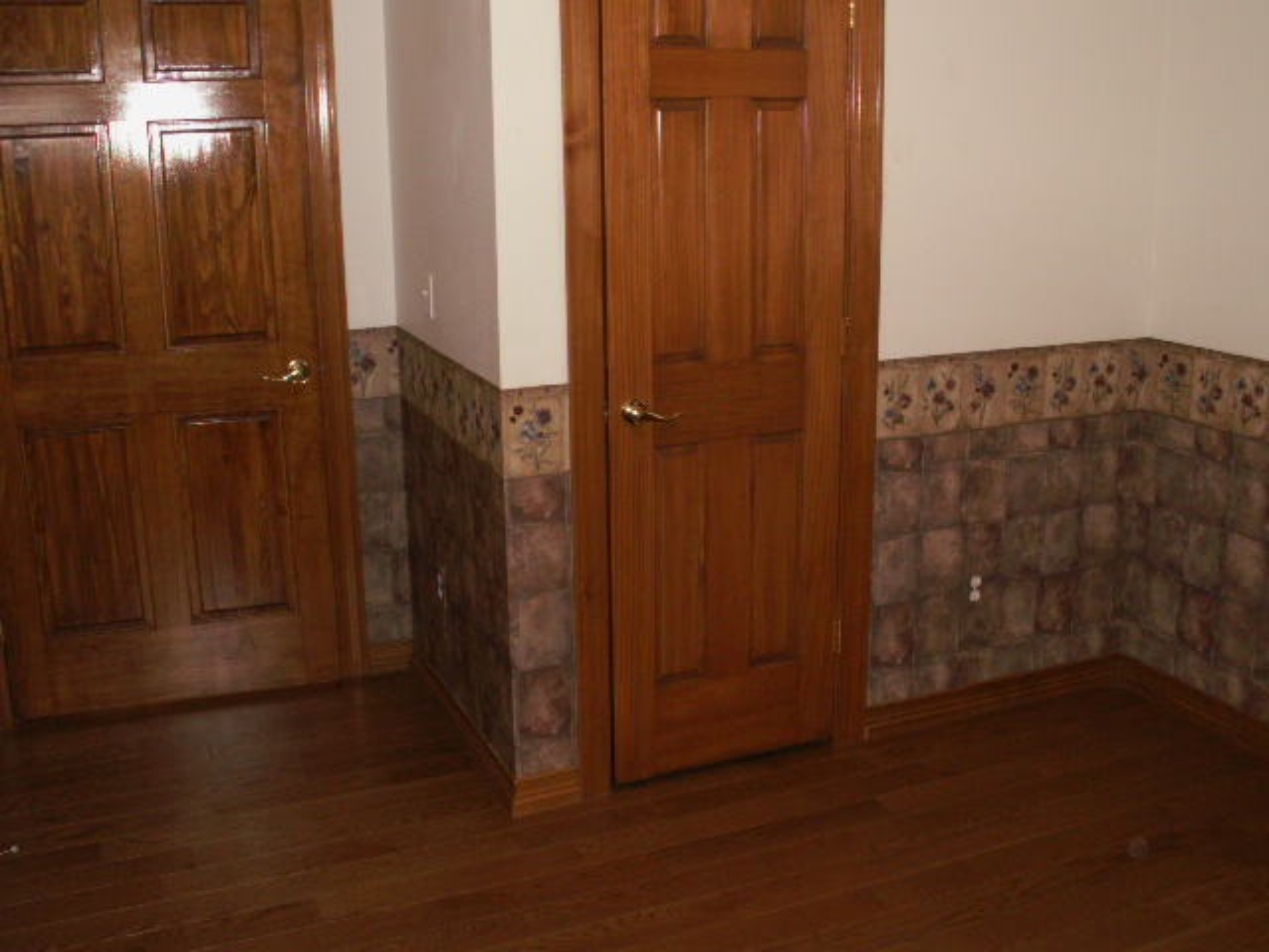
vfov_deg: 40.7
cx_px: 634
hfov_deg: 52.6
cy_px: 476
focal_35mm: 35
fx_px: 1283
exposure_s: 1/40
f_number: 2.8
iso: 160
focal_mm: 5.86
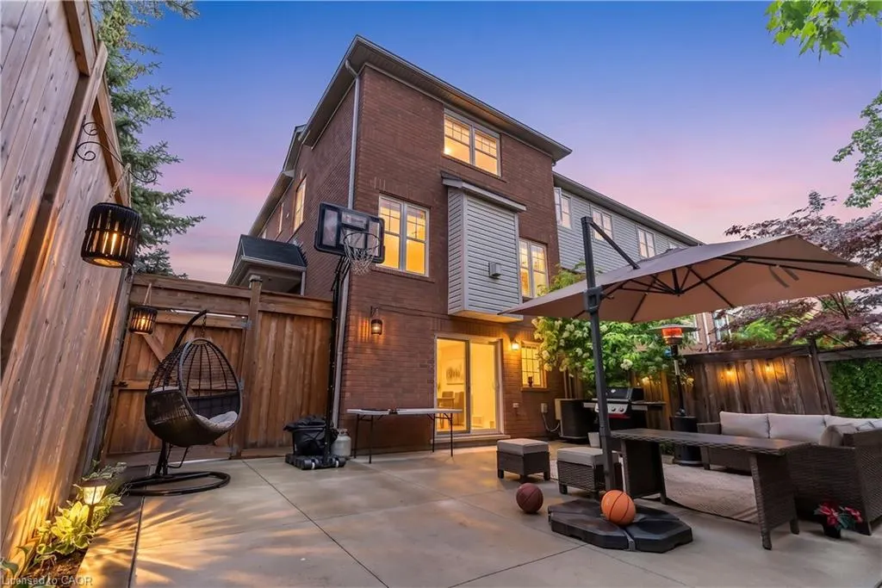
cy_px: 294
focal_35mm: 16
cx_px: 441
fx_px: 392
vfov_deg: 73.8
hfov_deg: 96.7
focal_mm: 16
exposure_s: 1/500
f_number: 8
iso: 800
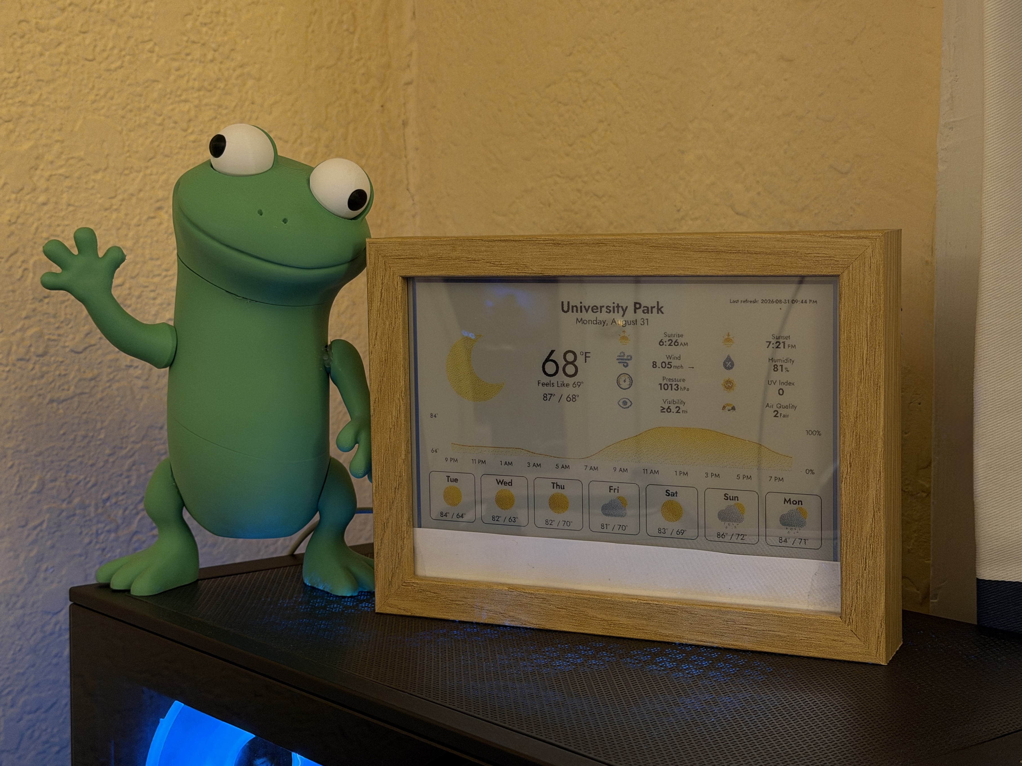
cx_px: 511
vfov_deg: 30.3
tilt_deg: -4.6
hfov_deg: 39.7
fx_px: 1417
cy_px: 383
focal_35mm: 48
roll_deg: +0.4
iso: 200
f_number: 1.78
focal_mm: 6.76
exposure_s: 1/40
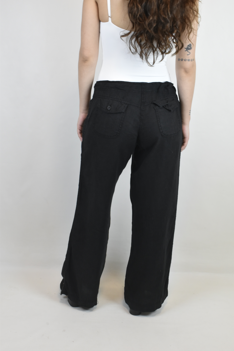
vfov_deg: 43.6
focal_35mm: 45
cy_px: 176
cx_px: 117
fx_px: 439
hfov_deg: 29.9
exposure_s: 1/30
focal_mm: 30
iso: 1600
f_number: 18
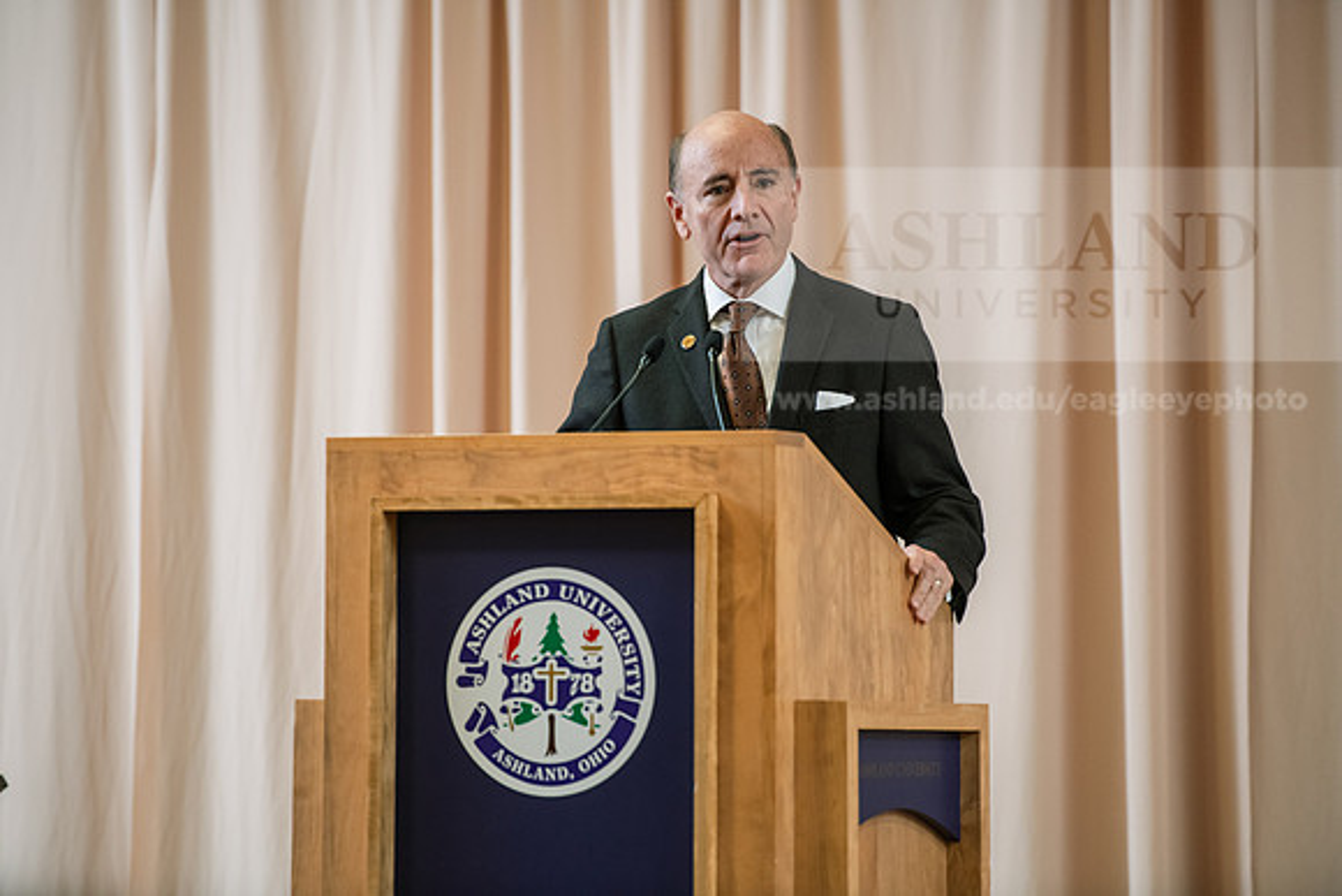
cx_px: 671
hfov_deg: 10.3
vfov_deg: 6.9
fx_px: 7457
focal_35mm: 200
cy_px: 448
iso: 1600
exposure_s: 1/200
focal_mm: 200
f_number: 3.2
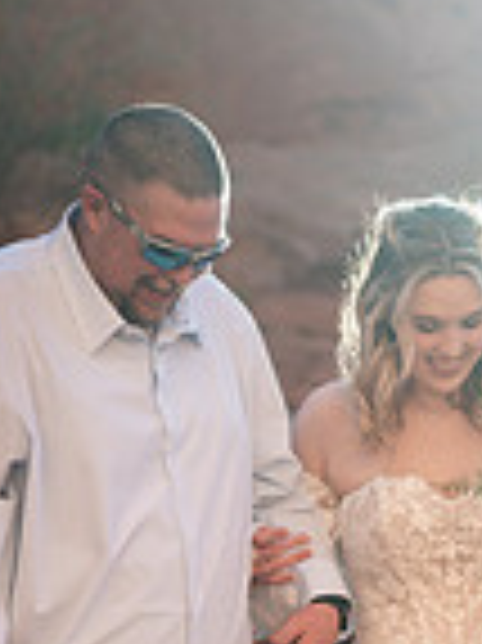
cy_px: 887
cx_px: 421
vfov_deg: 12.6
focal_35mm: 151
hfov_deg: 9.8
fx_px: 2808
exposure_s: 1/800
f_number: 2.5
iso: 125
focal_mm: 50
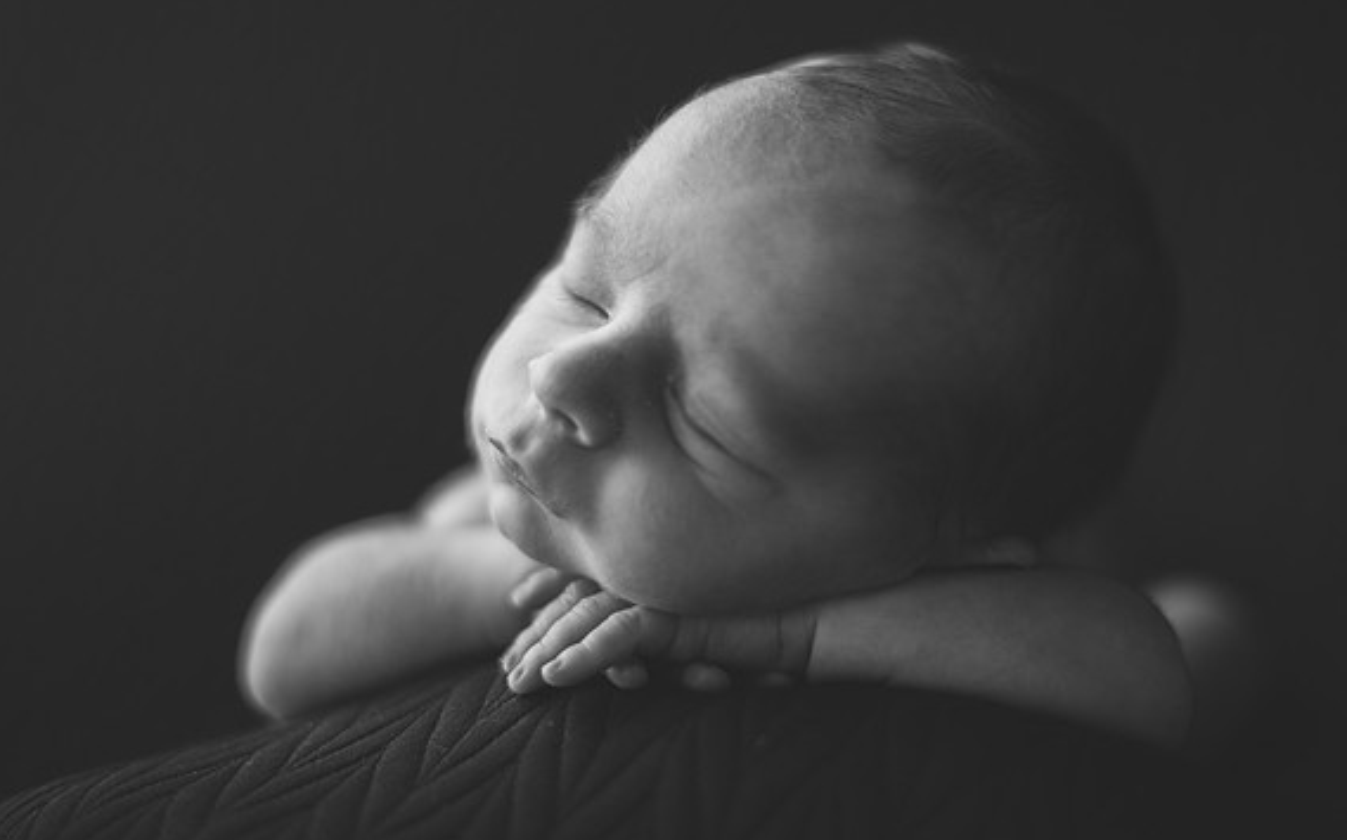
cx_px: 675
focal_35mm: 52
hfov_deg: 38.9
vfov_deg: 24.8
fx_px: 1908
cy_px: 392
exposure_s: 1/640
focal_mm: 50
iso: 250
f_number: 1.8
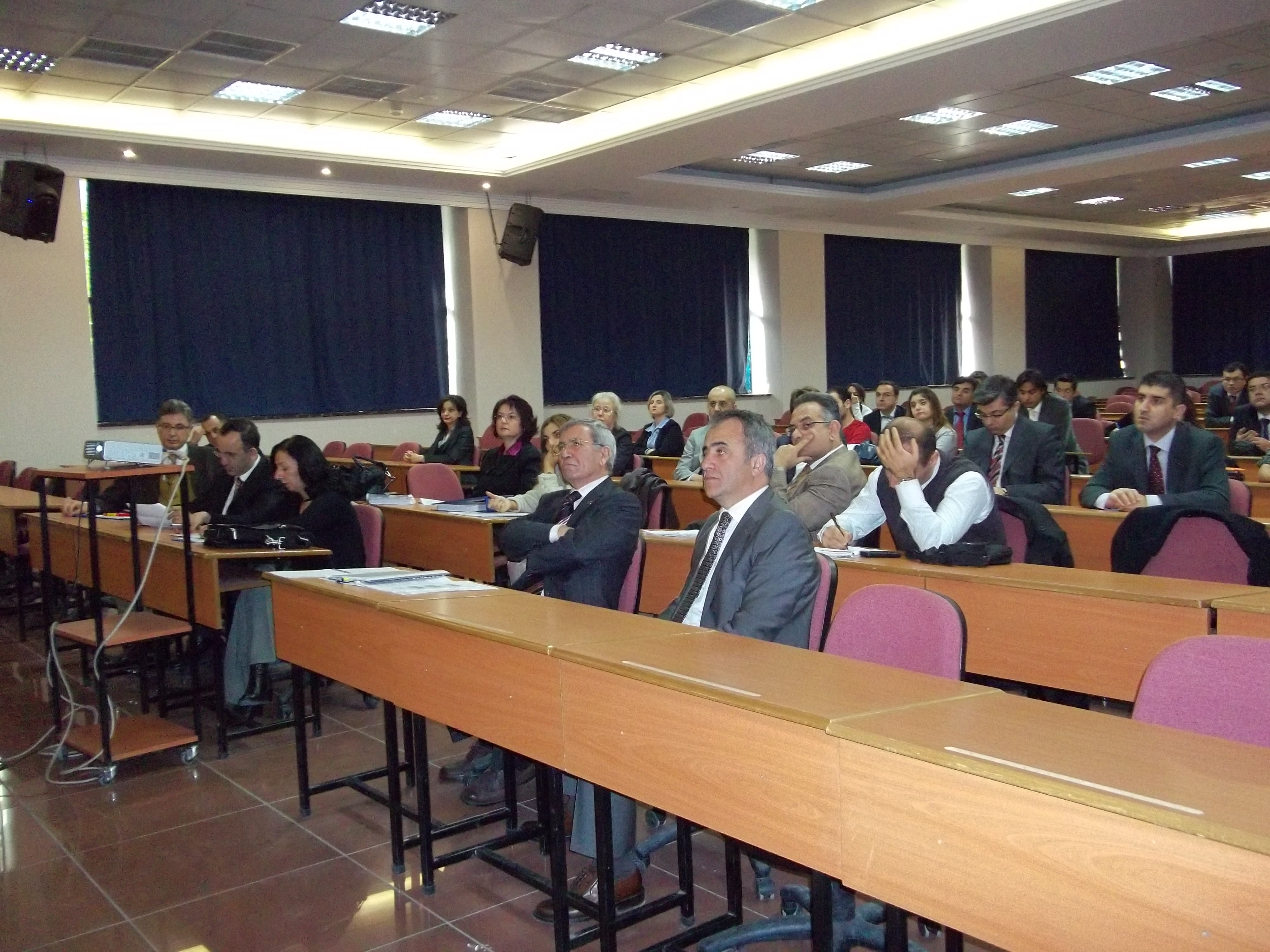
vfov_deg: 44.2
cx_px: 635
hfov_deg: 56.8
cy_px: 476
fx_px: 1174
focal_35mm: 32
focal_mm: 5.7
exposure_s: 1/30
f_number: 2.9
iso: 400
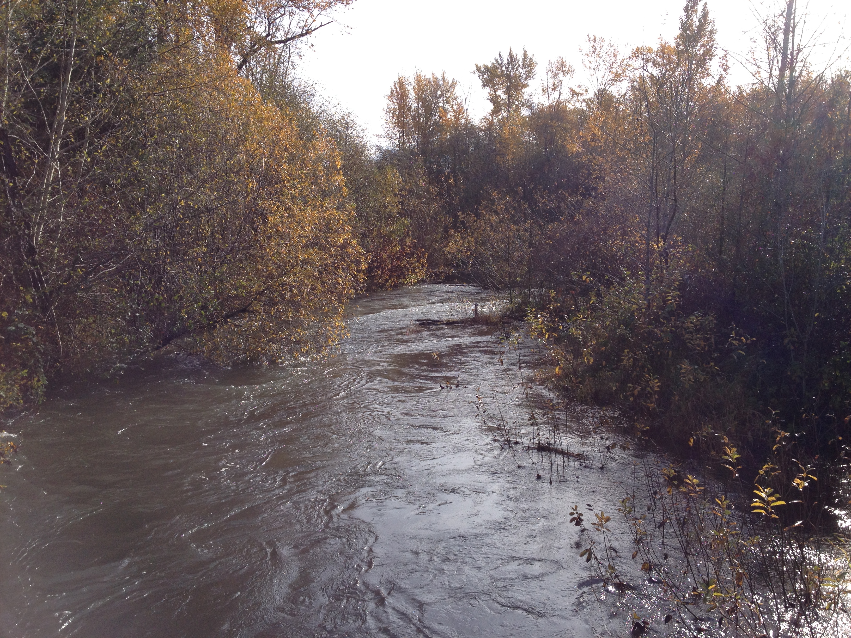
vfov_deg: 40.7
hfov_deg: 52.6
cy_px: 319
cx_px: 426
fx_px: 860
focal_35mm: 35
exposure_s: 1/1062
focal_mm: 4.28
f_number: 2.4
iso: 50
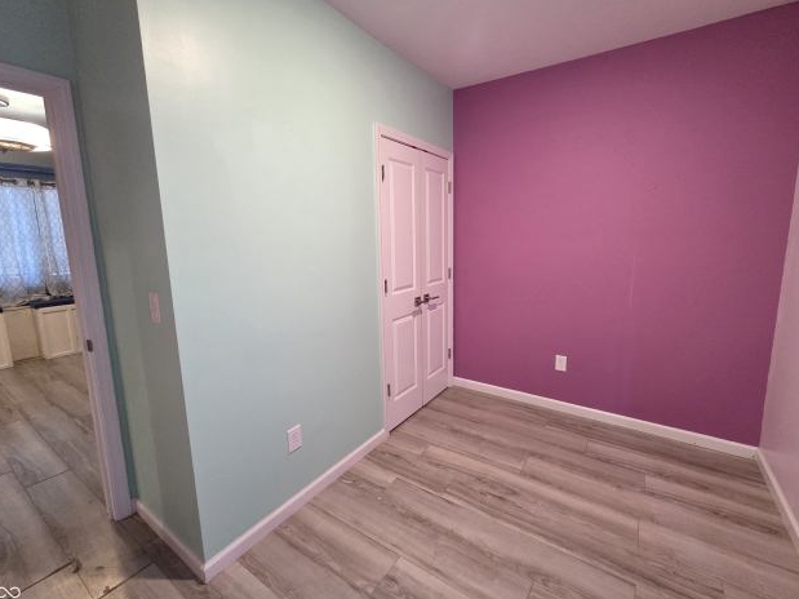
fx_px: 323
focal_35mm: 14
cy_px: 289
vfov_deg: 85.6
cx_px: 414
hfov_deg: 102.0
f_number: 2.2
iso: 800
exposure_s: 1/60
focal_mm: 2.2
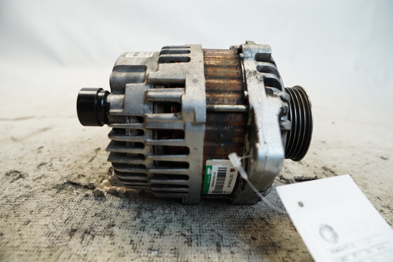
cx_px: 196
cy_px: 131
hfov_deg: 73.8
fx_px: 262
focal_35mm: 24
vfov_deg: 53.0
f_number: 4
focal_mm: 16
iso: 640
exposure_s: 1/160
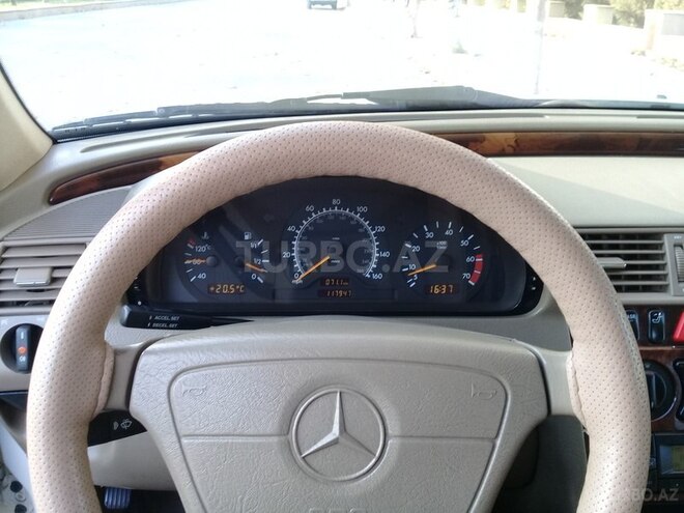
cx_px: 342
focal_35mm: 31
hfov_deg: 58.4
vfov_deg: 45.4
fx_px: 613
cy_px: 256
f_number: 2.2
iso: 50
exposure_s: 1/33
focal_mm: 3.3
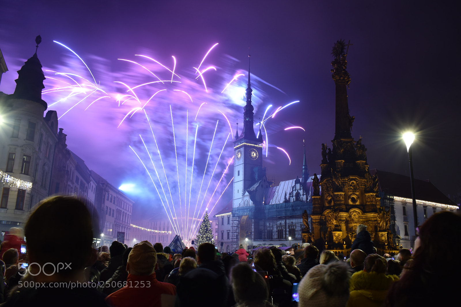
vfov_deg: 43.6
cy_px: 154
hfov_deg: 61.9
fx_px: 384
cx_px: 230
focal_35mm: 30
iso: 200
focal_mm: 20
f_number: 8
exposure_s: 1.6
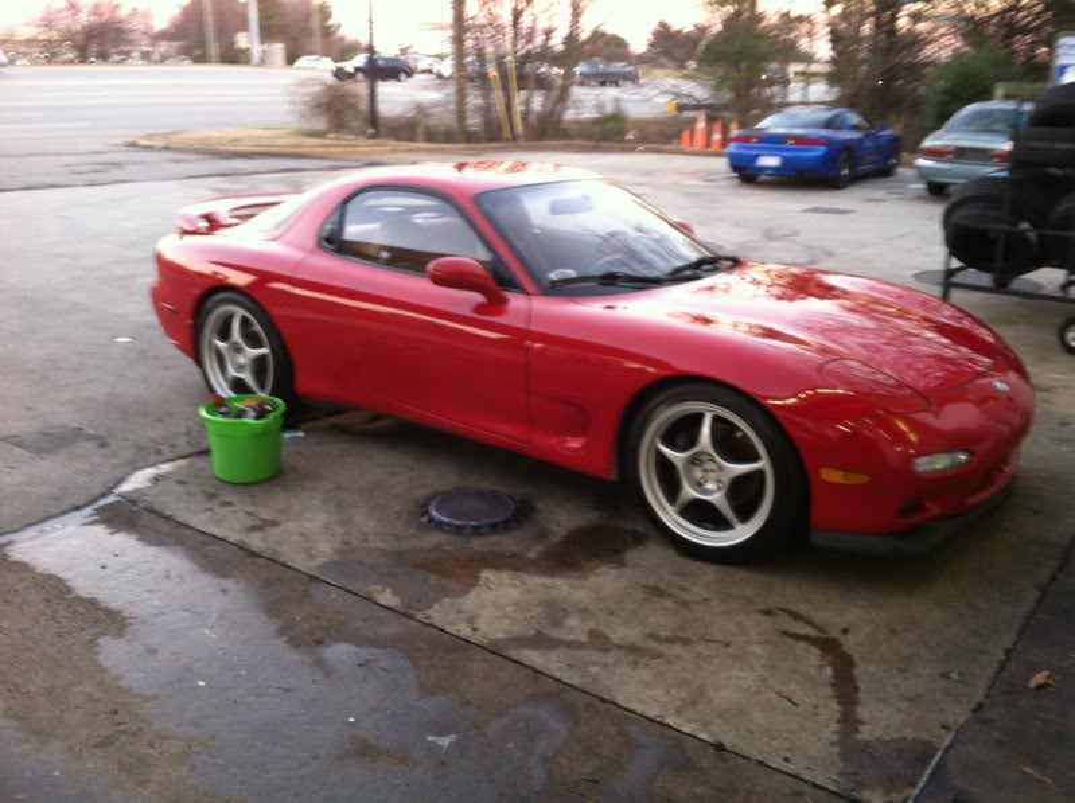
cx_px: 538
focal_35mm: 35
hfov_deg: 52.7
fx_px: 1085
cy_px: 402
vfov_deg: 40.6
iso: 125
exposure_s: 1/15
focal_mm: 3.9
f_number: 2.8
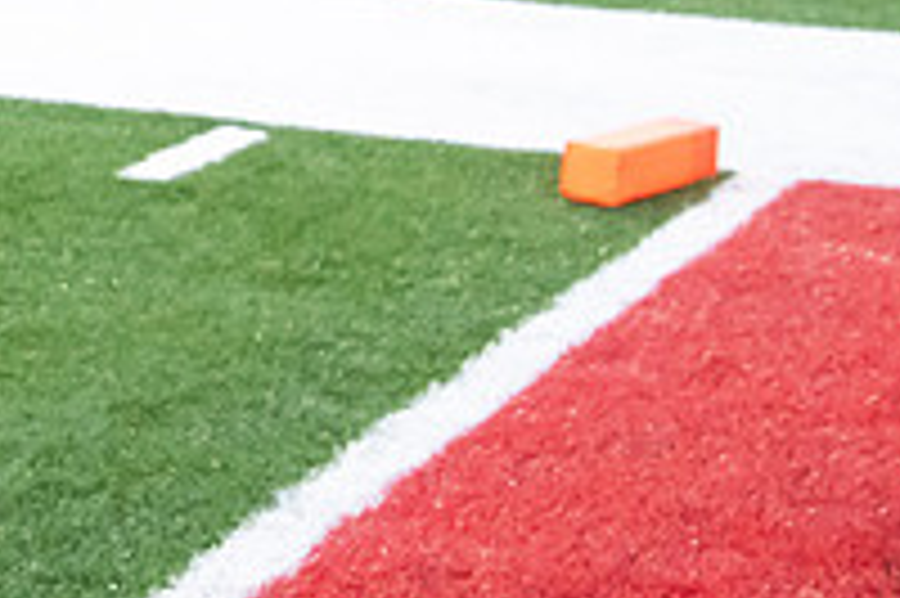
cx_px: -356
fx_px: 4496
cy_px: -259
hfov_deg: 11.1
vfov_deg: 7.5
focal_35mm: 180
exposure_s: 1/640
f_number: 7.1
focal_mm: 62
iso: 10000
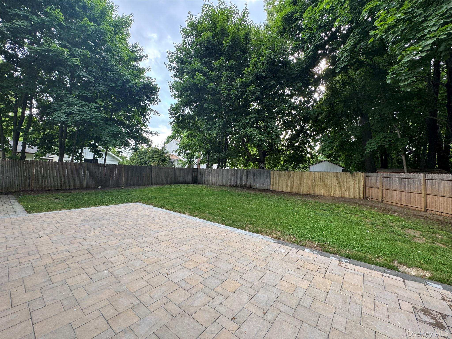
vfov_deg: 85.7
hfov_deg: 102.1
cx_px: 226
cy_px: 170
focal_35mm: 14
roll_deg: -1.8
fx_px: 183
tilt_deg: +1.2
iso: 50
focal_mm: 2.22
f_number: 2.2
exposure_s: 1/99
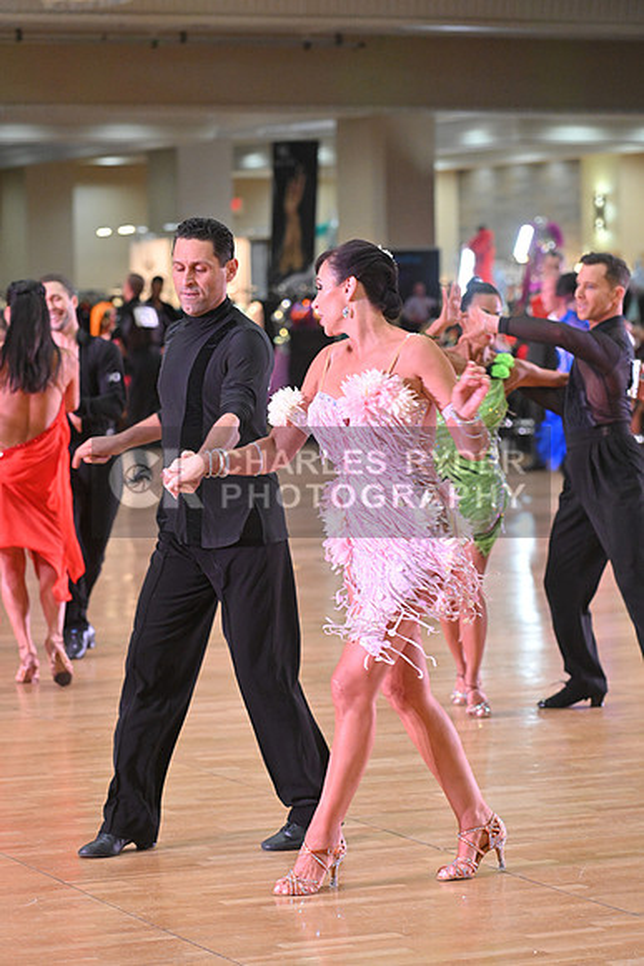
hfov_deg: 11.4
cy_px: 483
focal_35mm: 120
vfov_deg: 17.1
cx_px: 322
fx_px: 3218
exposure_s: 1/400
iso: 4000
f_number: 4.5
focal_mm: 120
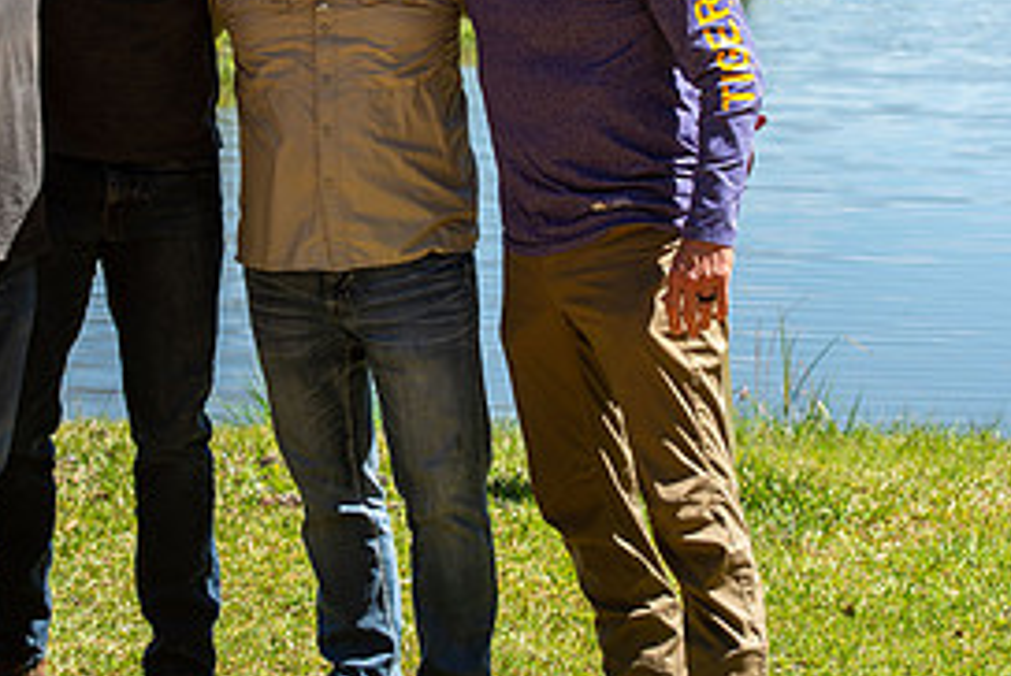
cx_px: 375
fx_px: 4189
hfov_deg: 13.7
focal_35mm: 149
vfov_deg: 9.2
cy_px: 245
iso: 50
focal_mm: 70
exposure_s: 1/250
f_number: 5.6
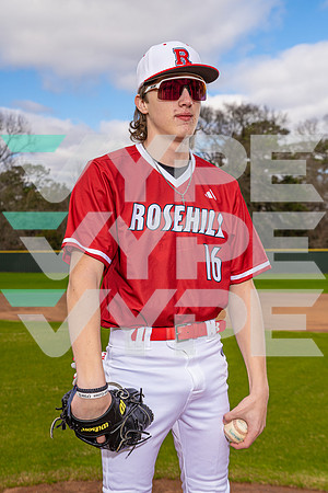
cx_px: 164
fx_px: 752
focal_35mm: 55
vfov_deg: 36.2
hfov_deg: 24.6
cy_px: 246
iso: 100
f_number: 6.3
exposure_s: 1/250
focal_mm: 55
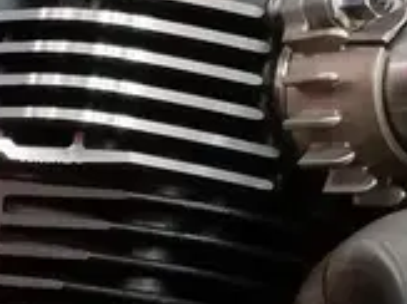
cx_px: -517
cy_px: 446
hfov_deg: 9.4
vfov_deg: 7.6
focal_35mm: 192
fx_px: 2256
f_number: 2.2
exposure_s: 1/33.3
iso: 320
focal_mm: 3.81
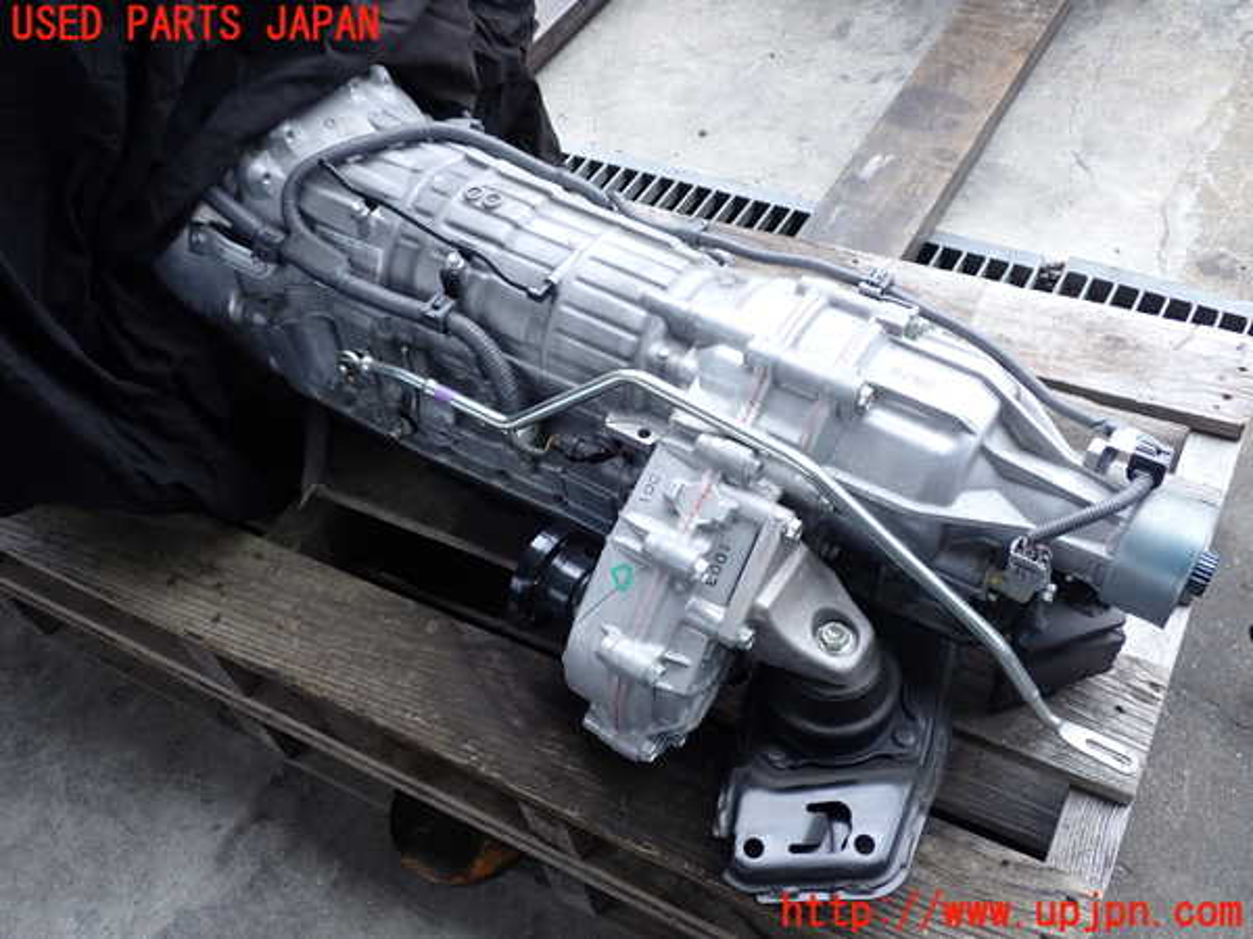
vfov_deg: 44.2
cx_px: 626
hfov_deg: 56.8
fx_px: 1158
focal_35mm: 32
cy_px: 470
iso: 125
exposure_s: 1/125
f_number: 2.4
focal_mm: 5.79
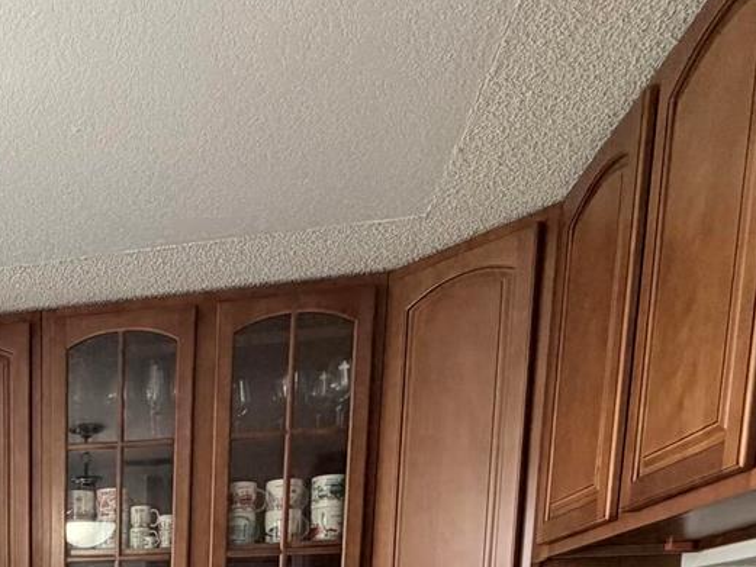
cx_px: -10
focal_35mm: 43
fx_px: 939
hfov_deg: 38.6
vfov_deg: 26.3
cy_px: 811
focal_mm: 2.22
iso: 160
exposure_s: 1/121
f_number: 2.2
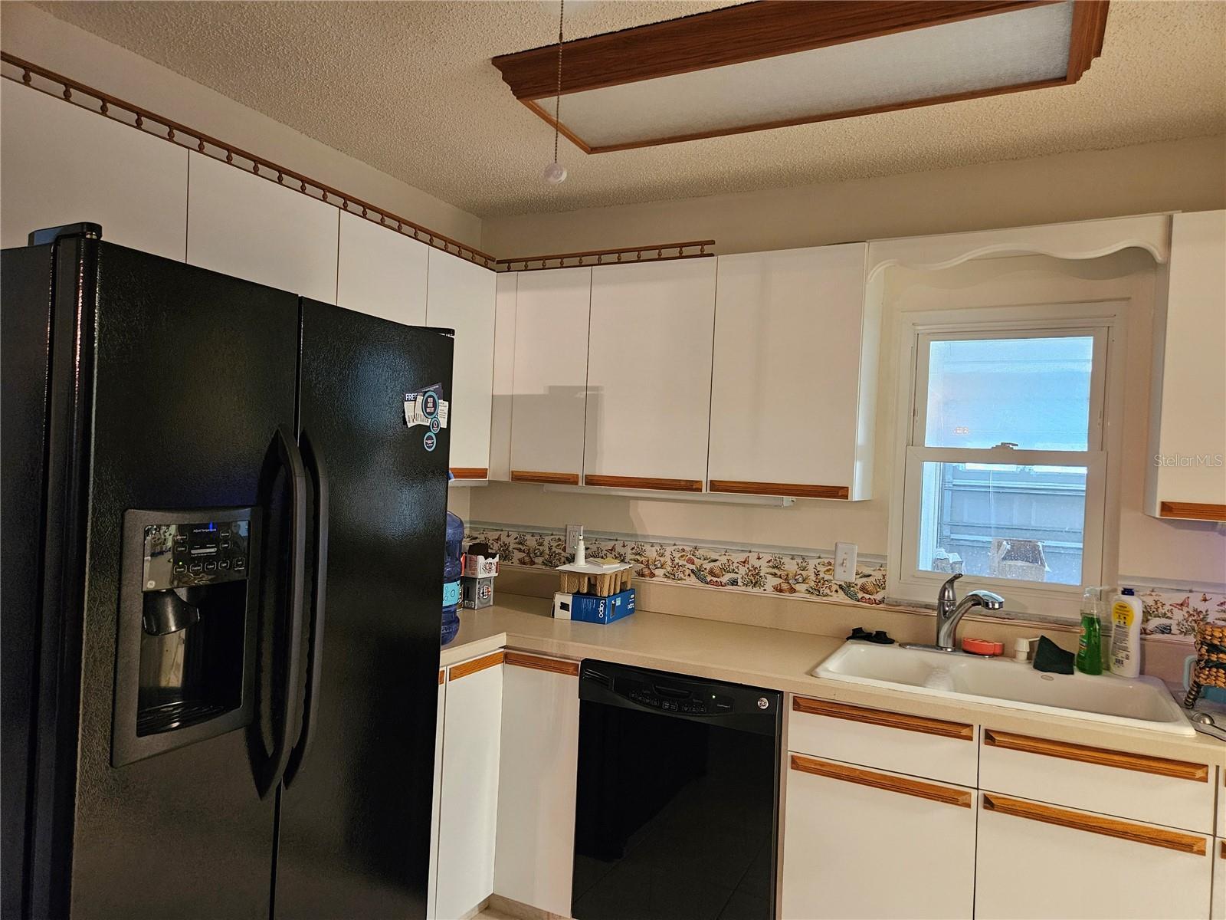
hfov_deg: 73.9
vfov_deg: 58.9
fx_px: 815
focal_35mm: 23
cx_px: 613
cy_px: 460
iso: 640
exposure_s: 1/40
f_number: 1.8
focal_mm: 5.4
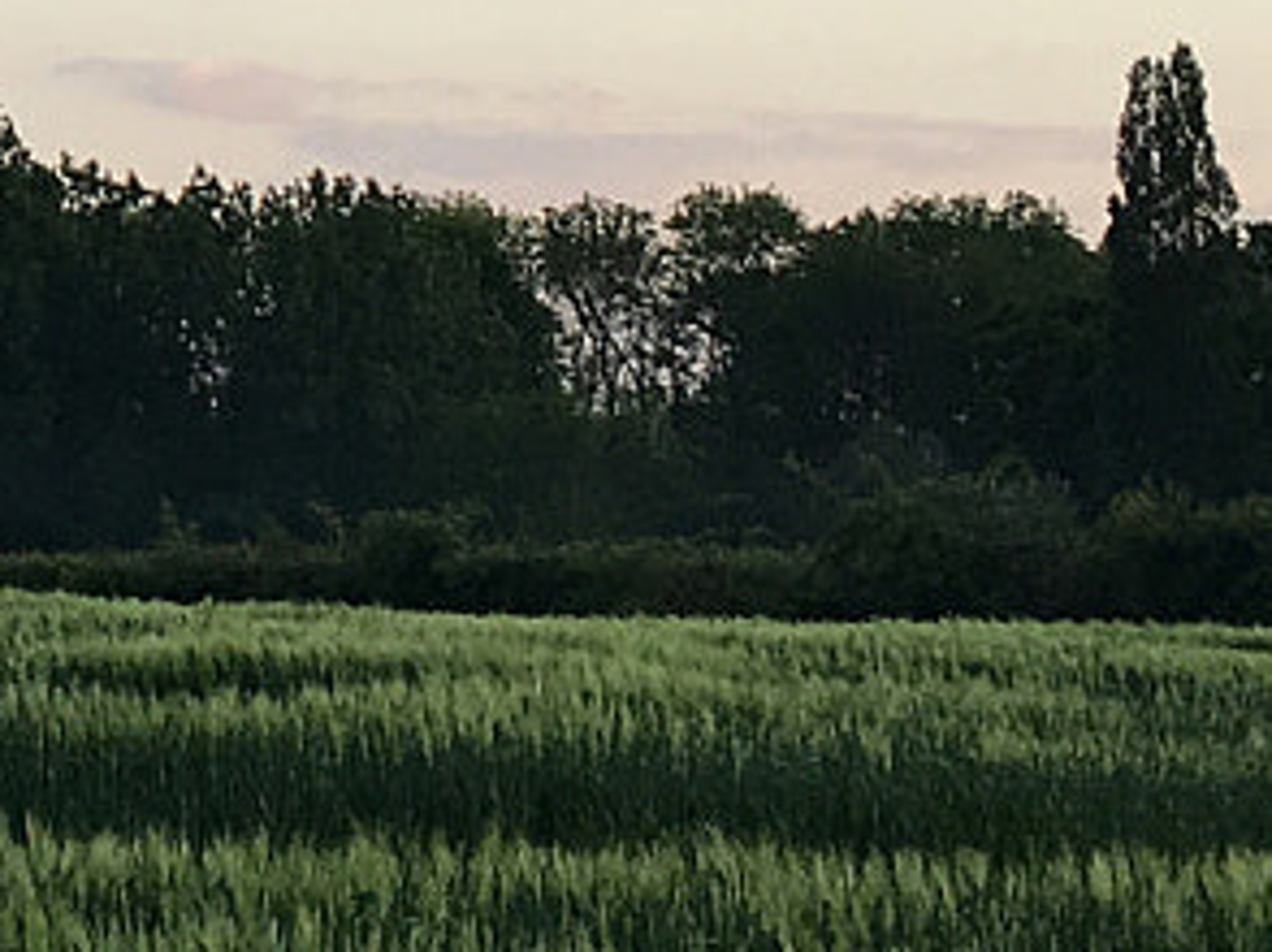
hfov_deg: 11.8
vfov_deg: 9.0
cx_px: -792
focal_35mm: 158
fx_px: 5801
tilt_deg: +11.2
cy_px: -649
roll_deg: -0.7
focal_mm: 4.15
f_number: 2.2
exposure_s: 1/100
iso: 25
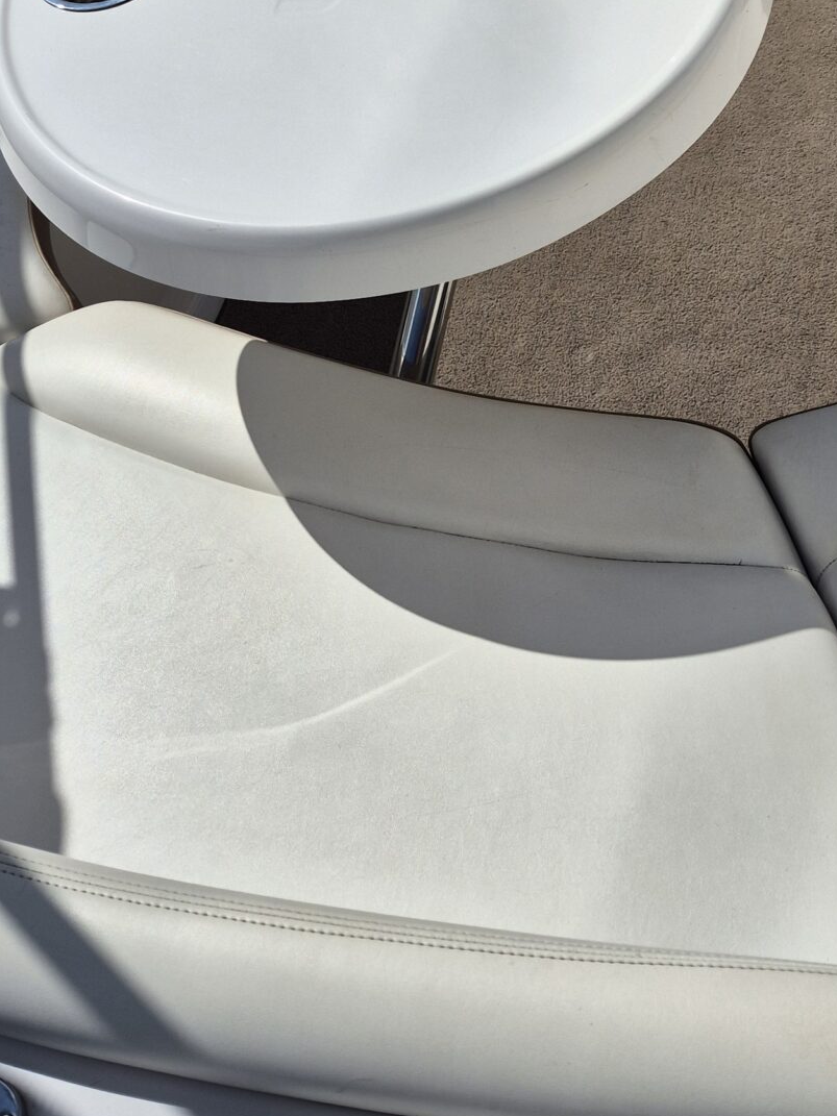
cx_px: 683
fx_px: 1774
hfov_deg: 26.0
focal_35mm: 55
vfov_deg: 31.9
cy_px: -27
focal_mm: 5.4
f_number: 1.8
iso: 25
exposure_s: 1/5872
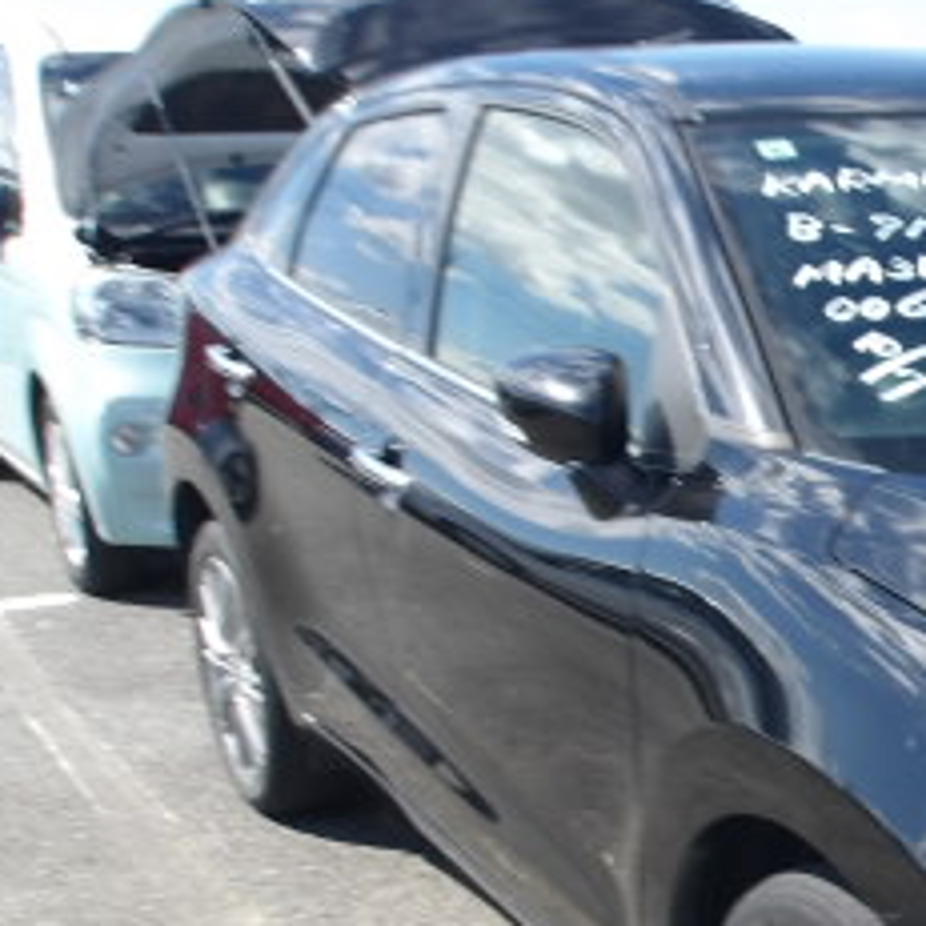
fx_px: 1997
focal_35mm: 66
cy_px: 778
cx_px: 1255
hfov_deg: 22.8
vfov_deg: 25.5
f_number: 10.4
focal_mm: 4.9
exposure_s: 1/60
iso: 100
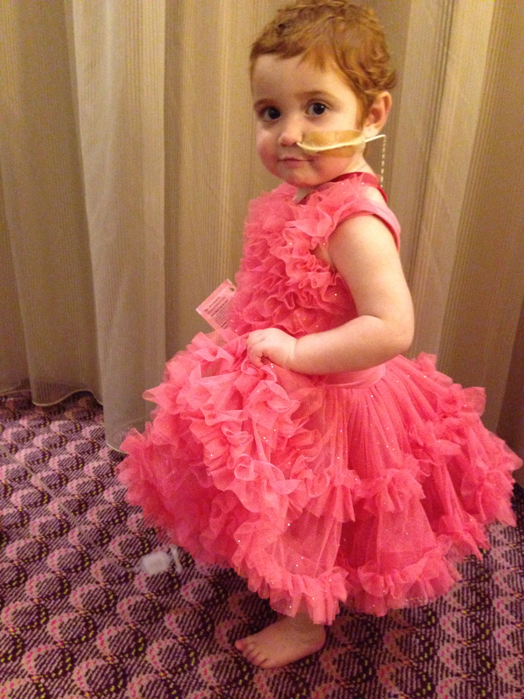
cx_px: 262
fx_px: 666
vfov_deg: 55.4
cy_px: 350
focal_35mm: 33
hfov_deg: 42.9
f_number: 2.4
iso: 800
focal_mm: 4.12
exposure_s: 1/15
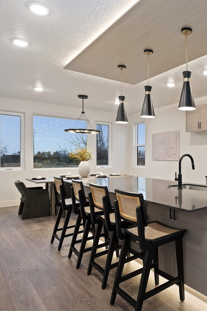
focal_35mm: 28
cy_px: 161
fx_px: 241
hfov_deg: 42.0
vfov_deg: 65.5
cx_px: 192
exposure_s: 1/2.5
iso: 320
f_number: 6.3
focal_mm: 18
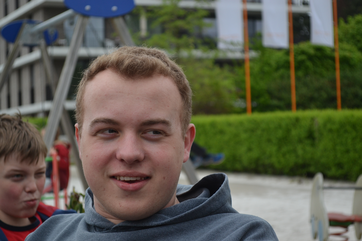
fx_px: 830
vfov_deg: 16.6
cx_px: 181
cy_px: 120
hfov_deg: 24.6
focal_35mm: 82
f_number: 5.6
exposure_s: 1/640
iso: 400
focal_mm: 55
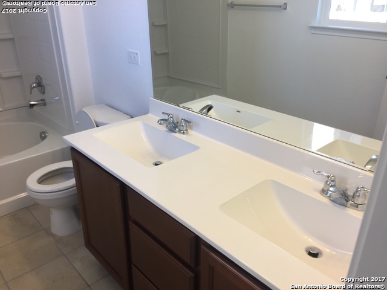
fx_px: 324
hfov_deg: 61.7
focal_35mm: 29
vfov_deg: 48.2
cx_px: 194
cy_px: 145
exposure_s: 1/60
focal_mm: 4.15
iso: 40
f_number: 2.2
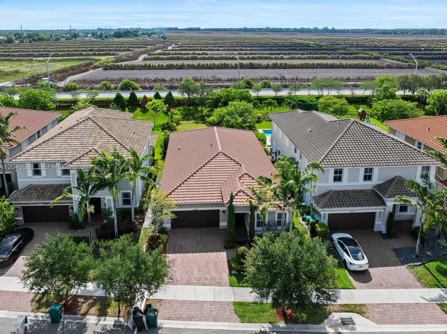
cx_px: 231
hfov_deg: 69.4
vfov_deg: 54.8
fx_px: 323
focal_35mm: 25
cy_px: 168
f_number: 2.8
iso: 190
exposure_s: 1/1600
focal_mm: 12.29
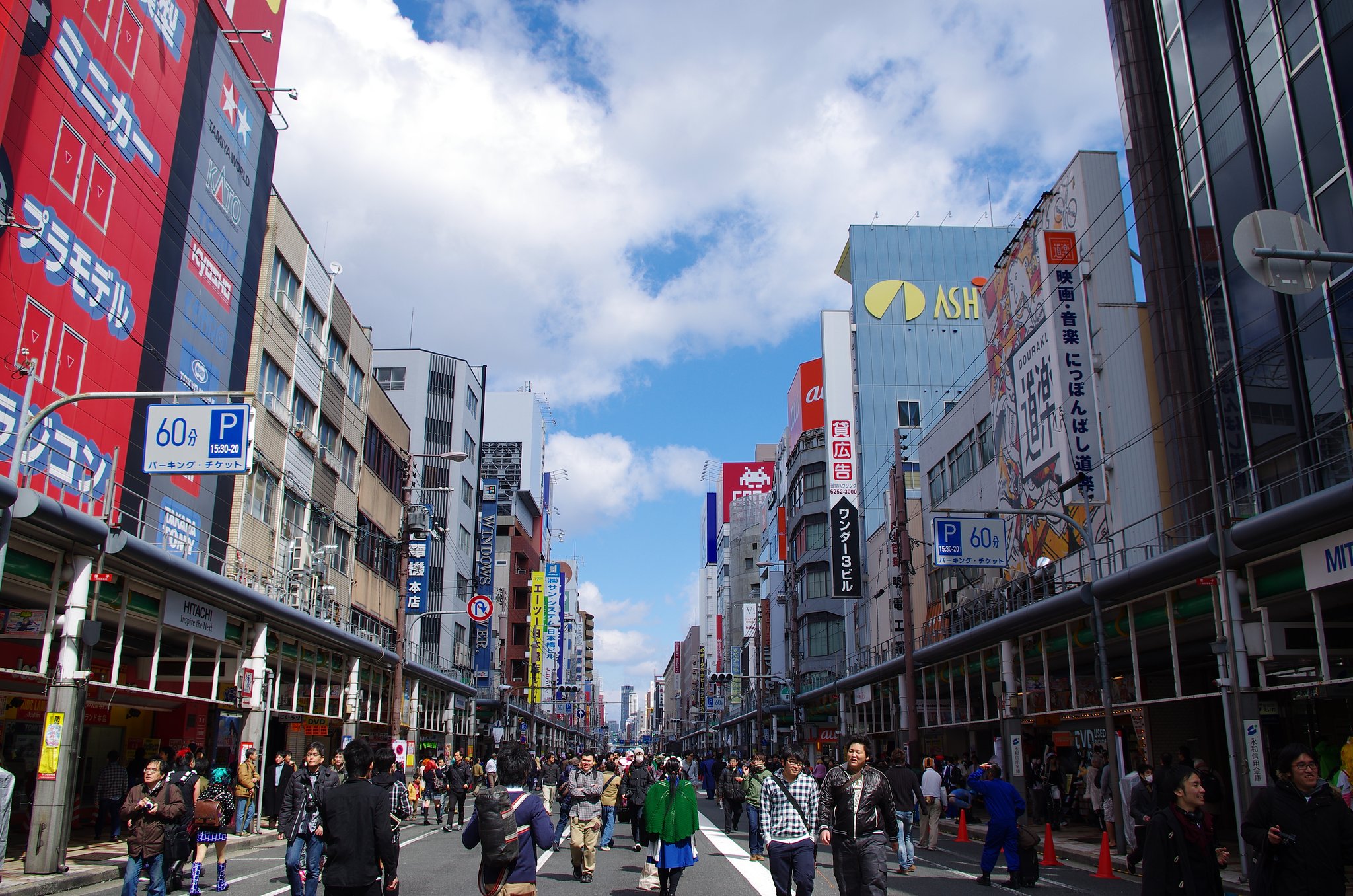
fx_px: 1125
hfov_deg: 62.0
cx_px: 676
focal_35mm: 30
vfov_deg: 43.4
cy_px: 448
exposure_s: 1/250
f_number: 7.1
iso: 80
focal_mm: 20
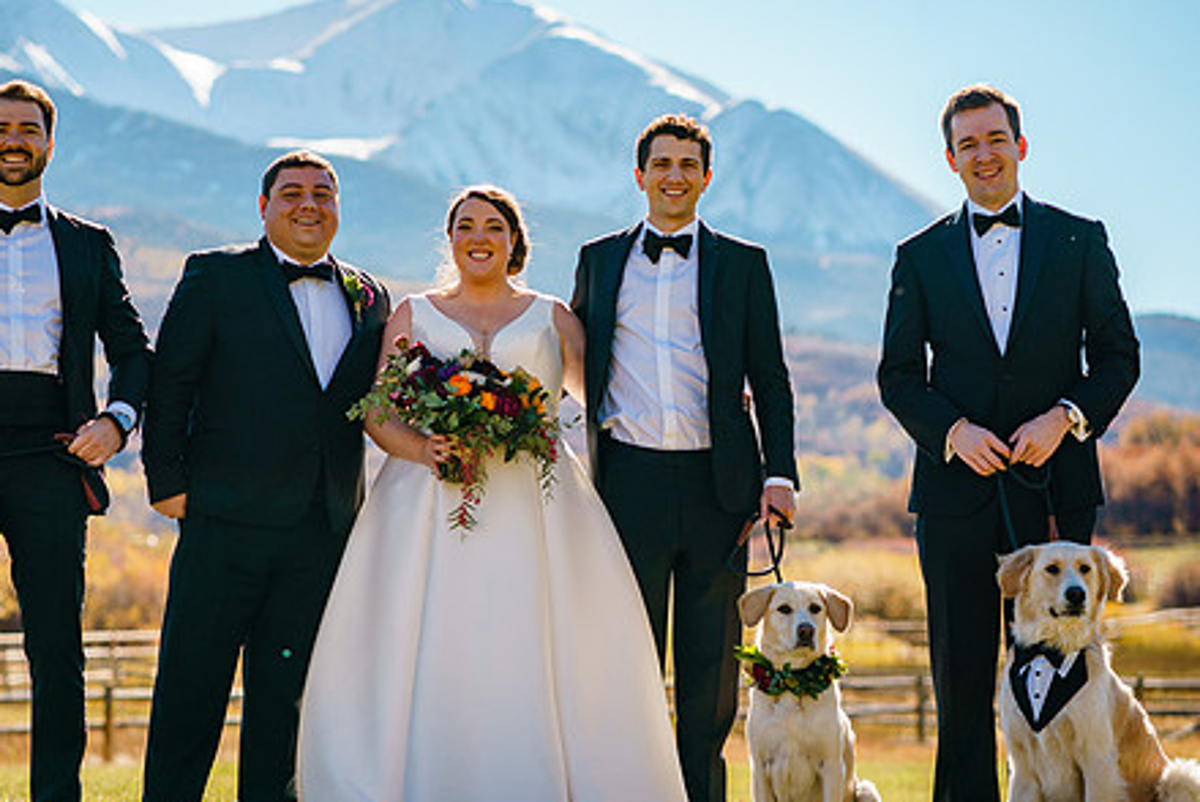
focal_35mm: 121
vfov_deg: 11.3
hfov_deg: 16.9
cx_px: 421
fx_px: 4036
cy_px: 453
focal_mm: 85
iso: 200
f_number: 2.8
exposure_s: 1/3200
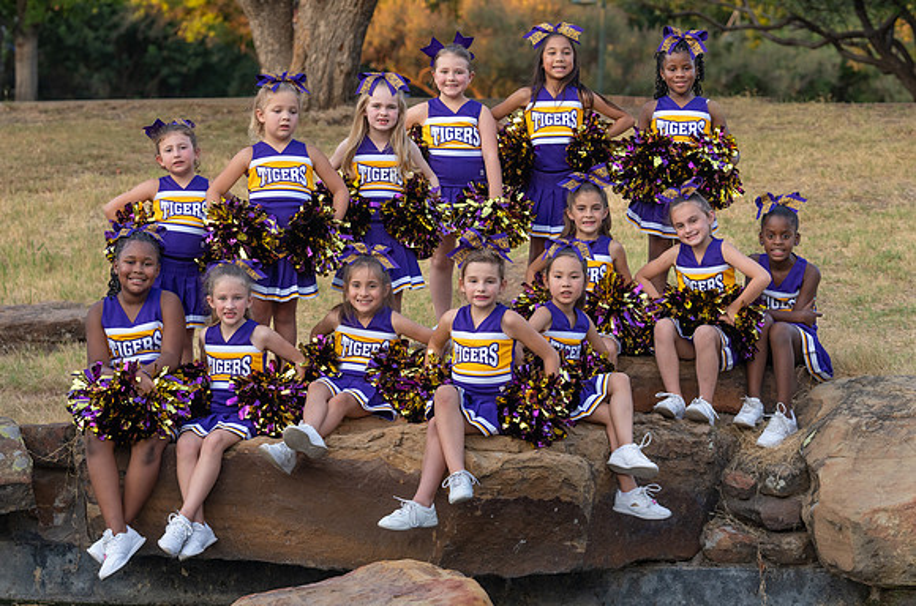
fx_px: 2687
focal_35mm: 106
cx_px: 428
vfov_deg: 12.9
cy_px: 268
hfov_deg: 19.3
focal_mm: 89
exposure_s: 1/320
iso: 640
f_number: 4
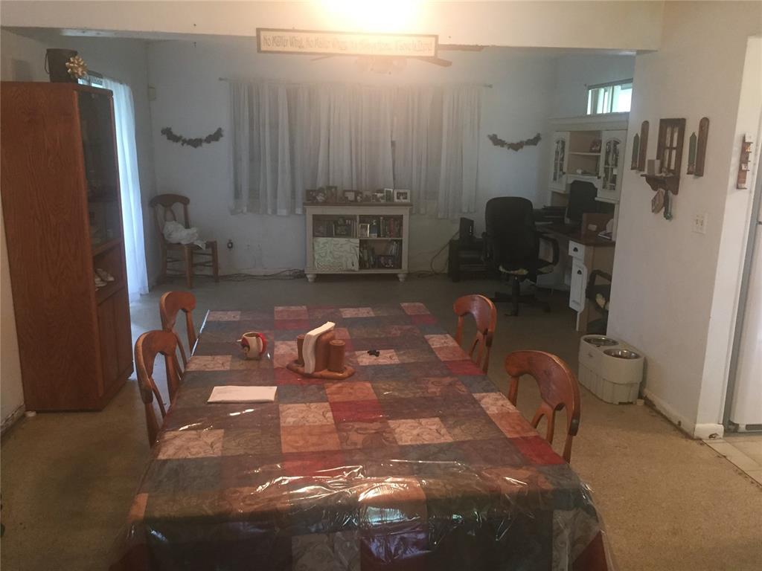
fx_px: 638
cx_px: 381
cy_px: 286
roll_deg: -1.0
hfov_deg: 61.7
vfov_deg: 48.2
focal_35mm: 29
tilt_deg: -13.4
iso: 160
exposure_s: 1/30
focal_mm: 4.15
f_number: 2.2
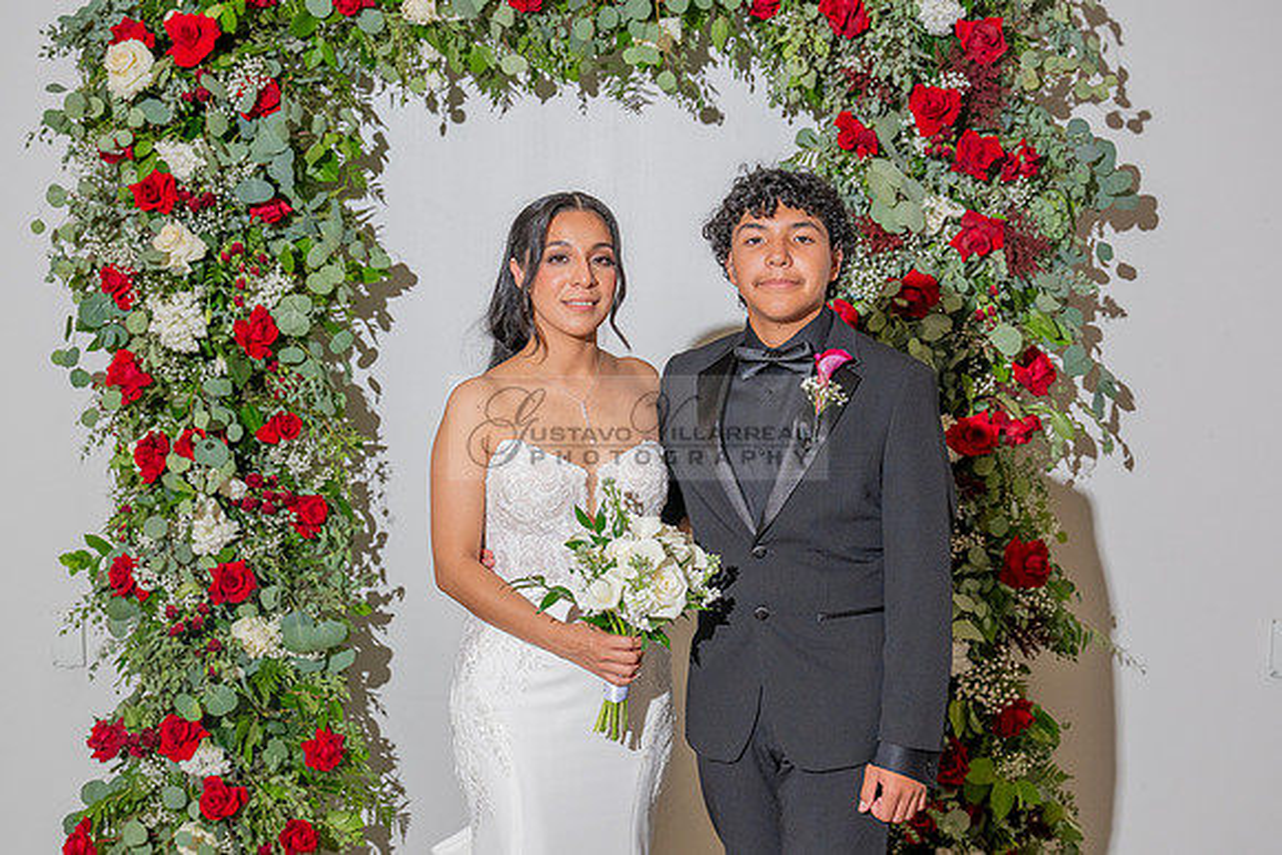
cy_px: 466
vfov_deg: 23.0
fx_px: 2097
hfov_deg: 34.0
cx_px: 639
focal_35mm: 59
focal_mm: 54
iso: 800
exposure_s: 1/200
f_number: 5.6
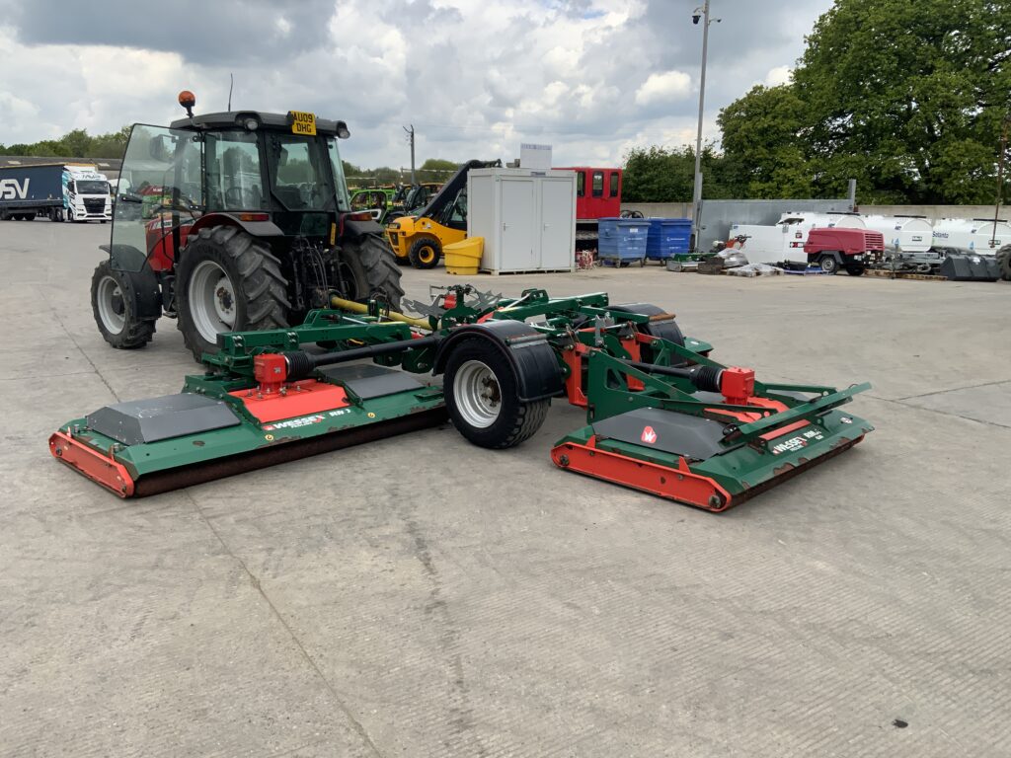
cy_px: 379
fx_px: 847
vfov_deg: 48.2
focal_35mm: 29
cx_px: 506
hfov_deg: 61.7
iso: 16
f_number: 1.8
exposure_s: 1/691
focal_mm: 3
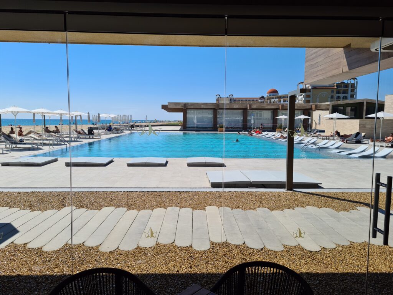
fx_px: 295
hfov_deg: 67.3
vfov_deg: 53.1
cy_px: 148
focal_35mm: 26
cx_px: 196
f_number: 1.8
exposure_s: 1/4144
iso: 50
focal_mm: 5.4
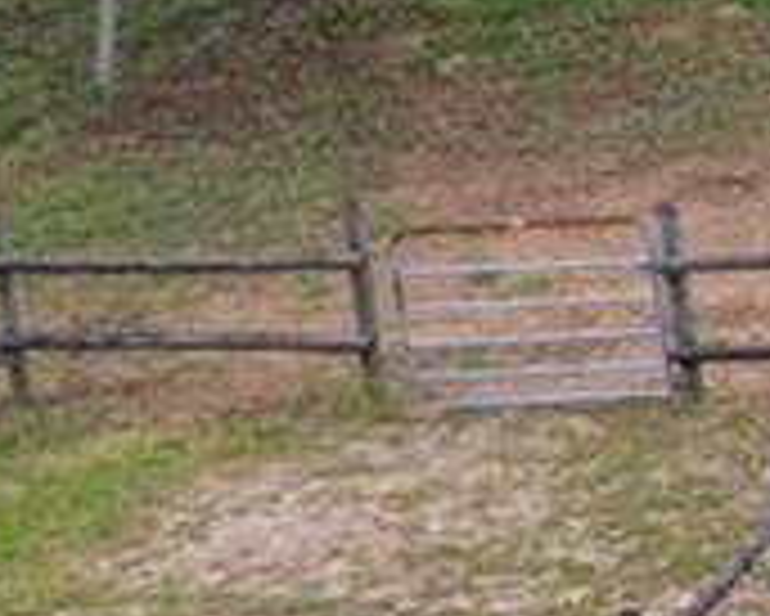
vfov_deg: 6.3
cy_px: 223
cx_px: 3400
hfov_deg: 6.1
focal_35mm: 246
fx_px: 5609
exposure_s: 1/200
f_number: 5.6
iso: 100
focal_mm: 10.26
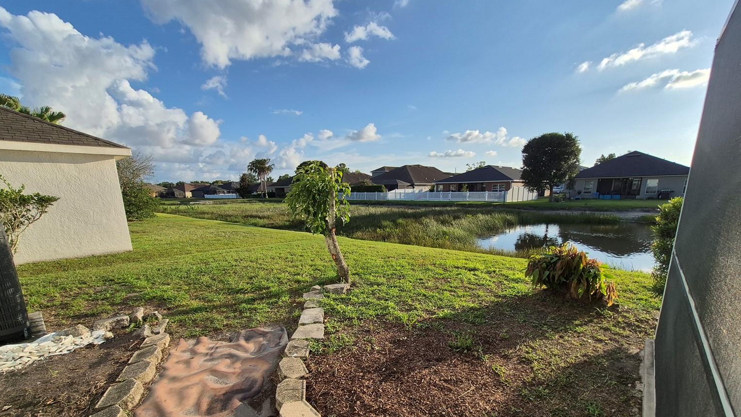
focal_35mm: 15
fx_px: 295
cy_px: 261
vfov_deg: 69.4
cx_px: 374
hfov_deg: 103.0
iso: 50
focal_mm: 1.74
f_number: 2.2
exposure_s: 1/1976
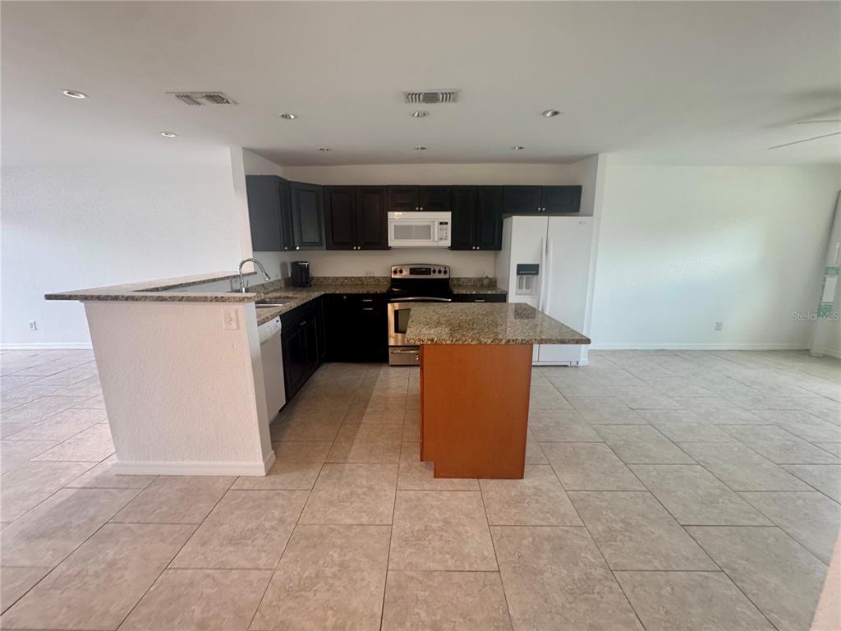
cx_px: 420
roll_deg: +1.0
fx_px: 340
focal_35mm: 14
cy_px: 316
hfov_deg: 102.1
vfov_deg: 85.7
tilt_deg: -10.7
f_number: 2.2
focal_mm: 2.22
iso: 200
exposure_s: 1/60
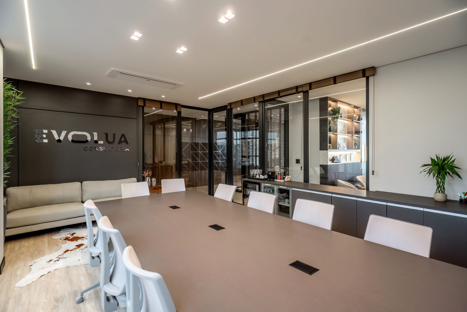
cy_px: 156
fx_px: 221
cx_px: 234
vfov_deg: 70.4
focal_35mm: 17
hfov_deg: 93.3
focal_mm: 17
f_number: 4
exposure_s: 1/500
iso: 1600
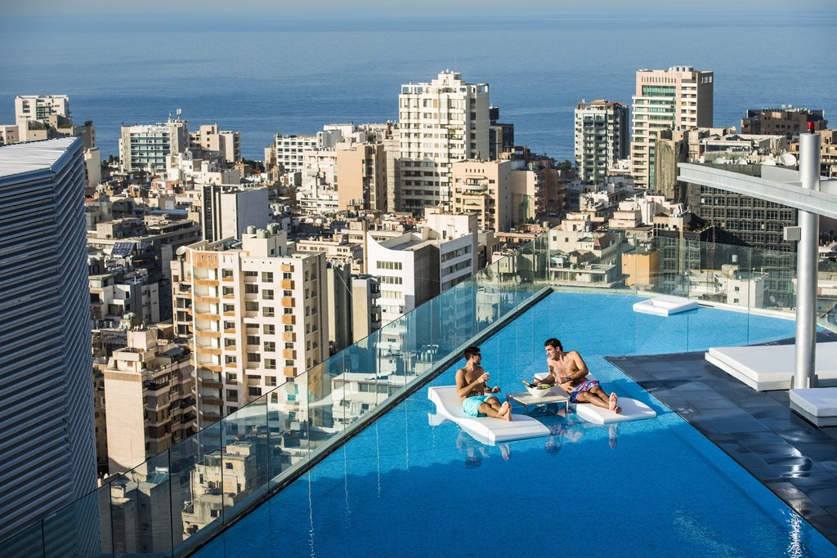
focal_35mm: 70
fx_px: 1628
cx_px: 418
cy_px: 279
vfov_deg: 19.5
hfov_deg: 28.8
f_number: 6.3
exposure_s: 1/250
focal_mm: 70
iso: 50
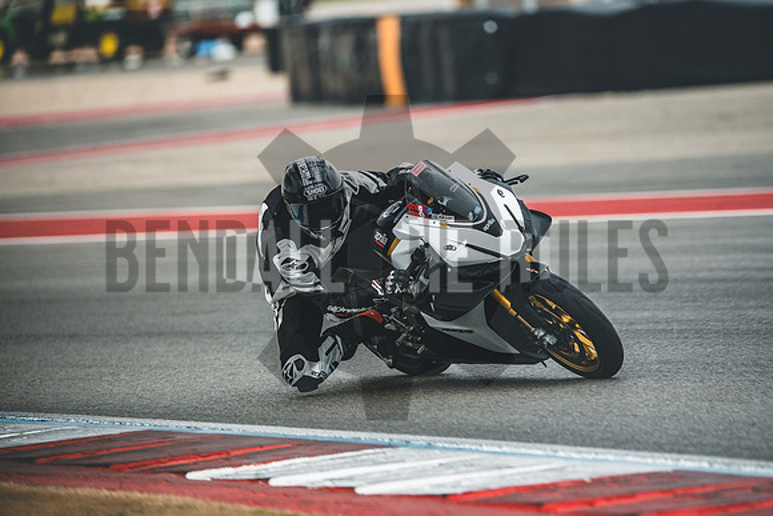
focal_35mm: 300
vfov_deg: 4.6
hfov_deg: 6.9
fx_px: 6443
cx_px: 386
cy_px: 258
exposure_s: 1/3200
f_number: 2
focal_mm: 200
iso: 1000
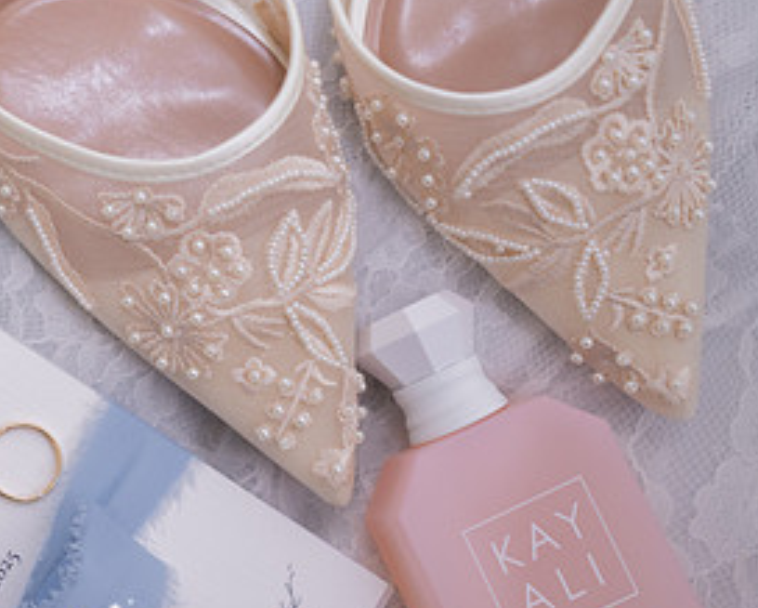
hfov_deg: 26.2
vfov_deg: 21.9
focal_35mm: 70
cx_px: 70
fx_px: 1571
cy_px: 275
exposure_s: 1/125
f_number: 2.8
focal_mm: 35
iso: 800
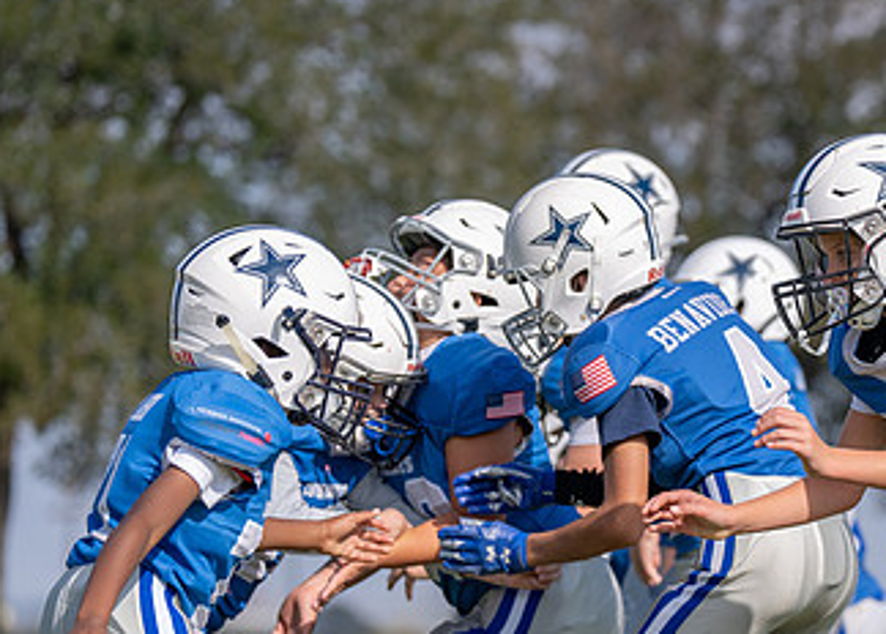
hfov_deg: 7.6
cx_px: 888
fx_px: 6598
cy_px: 475
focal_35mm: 262
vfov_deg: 5.5
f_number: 2.8
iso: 100
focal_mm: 119
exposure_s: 1/2000
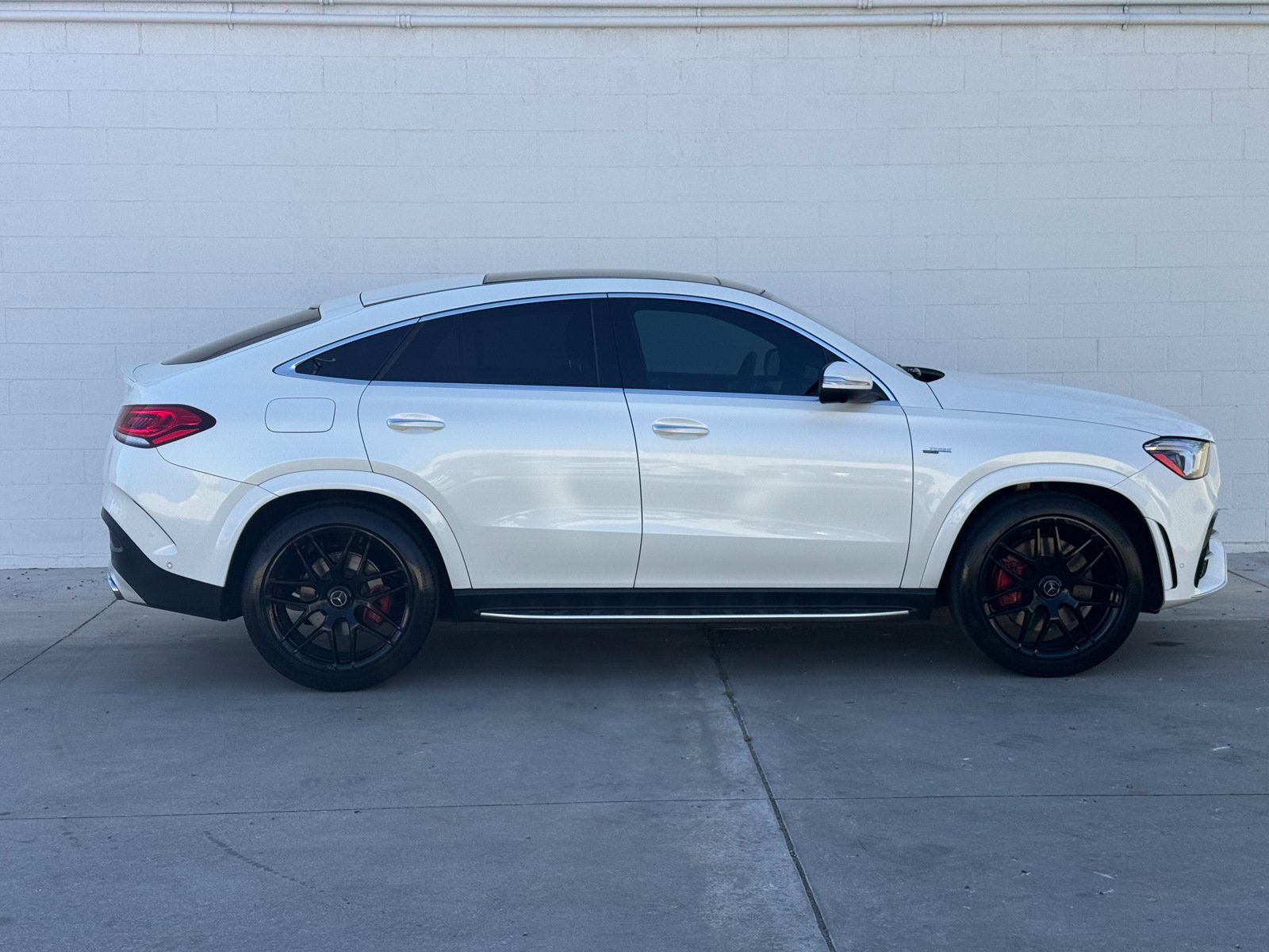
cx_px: 634
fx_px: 1760
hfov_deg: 39.7
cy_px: 476
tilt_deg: -5.5
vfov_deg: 30.3
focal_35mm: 48
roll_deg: +0.5
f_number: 1.78
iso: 64
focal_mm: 6.76
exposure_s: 1/2273
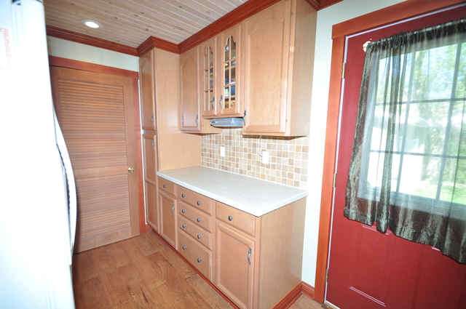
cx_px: 233
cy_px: 154
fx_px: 194
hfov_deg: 100.5
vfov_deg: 77.2
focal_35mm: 15
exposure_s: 1/30
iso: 200
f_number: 5.6
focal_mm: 10
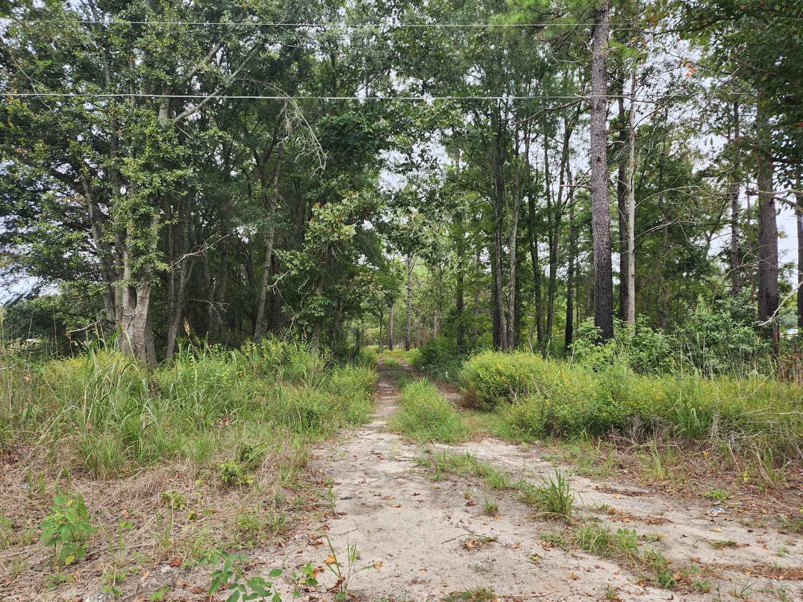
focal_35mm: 23
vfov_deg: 58.9
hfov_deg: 73.9
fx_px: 534
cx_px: 402
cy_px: 301
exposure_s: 1/180
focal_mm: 6.4
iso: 16
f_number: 1.8
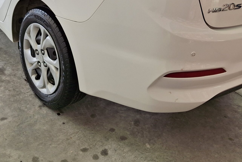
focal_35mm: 52
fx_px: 349
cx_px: 84
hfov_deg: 37.8
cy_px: -12
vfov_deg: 24.4
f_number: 1.8
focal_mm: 4.69
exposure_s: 1/120
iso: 25
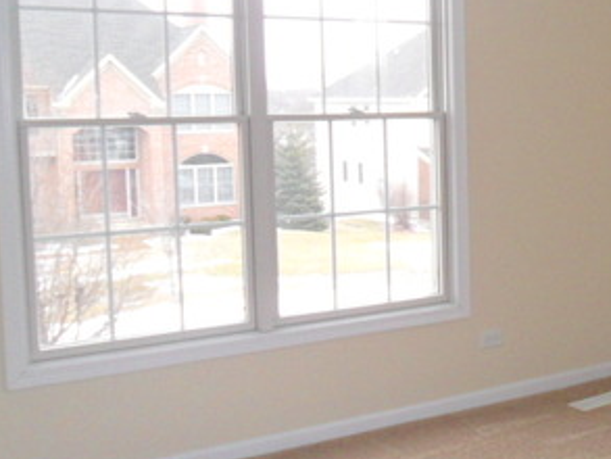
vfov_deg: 24.8
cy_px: 173
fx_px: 1042
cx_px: 617
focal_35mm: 59
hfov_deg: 30.3
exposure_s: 1/30
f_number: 3.5
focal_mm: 4.9
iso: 200
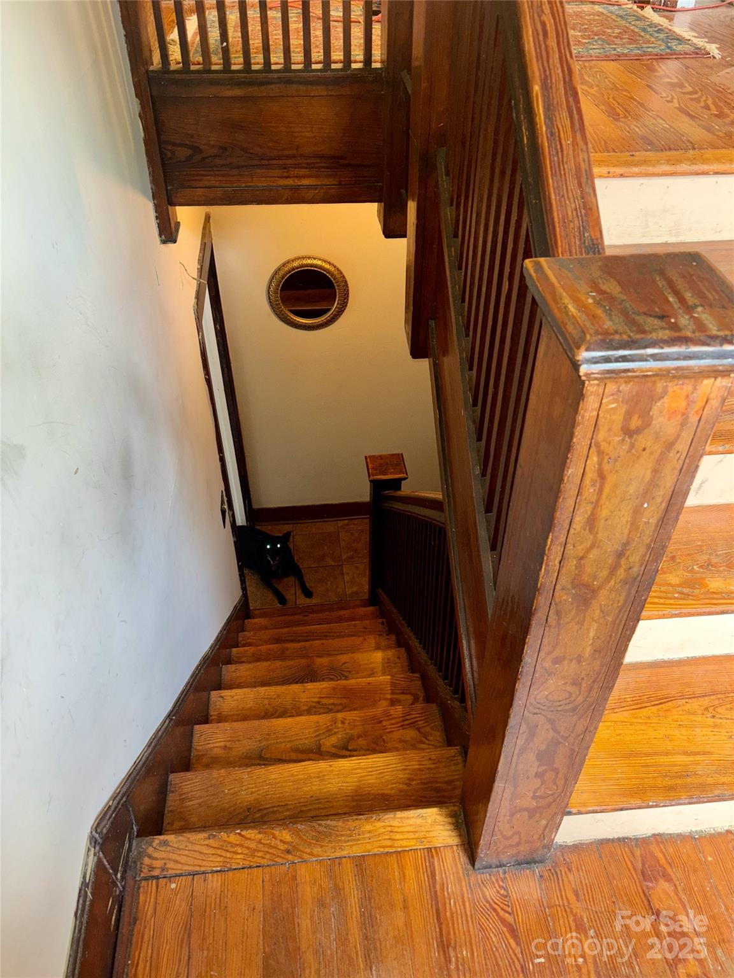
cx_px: 367
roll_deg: -0.8
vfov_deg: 67.3
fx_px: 735
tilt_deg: -42.3
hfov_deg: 53.1
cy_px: 489
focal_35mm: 26
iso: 80
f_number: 1.6
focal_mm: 5.96
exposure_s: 1/15
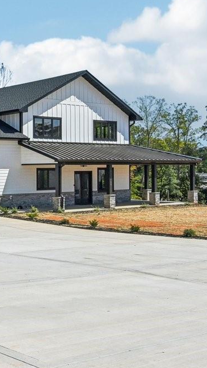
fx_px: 537
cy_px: 168
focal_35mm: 55
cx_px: -43
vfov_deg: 37.8
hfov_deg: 20.4
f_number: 9
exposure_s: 1/1600
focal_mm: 17
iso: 200
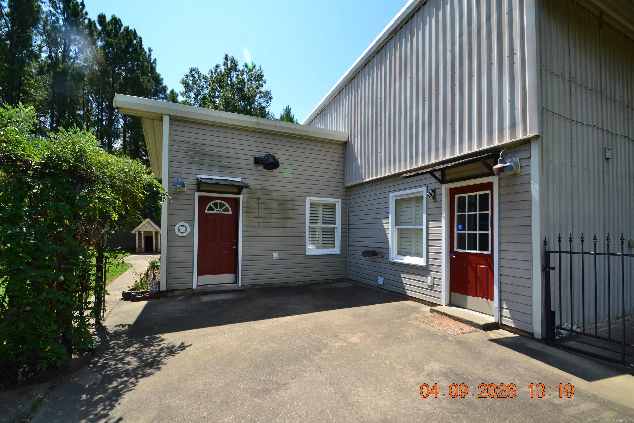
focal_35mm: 15
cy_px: 212
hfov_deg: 100.4
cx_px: 317
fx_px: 264
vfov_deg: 77.3
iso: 400
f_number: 11
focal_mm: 10
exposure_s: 1/500
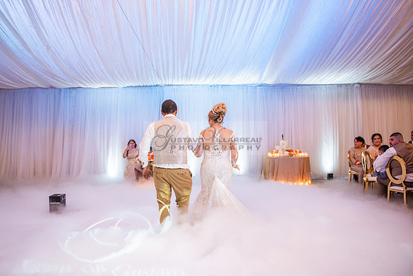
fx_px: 304
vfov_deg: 48.8
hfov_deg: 68.3
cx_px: 194
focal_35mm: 26
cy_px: 137
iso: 1000
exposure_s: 1/125
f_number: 3.2
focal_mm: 24
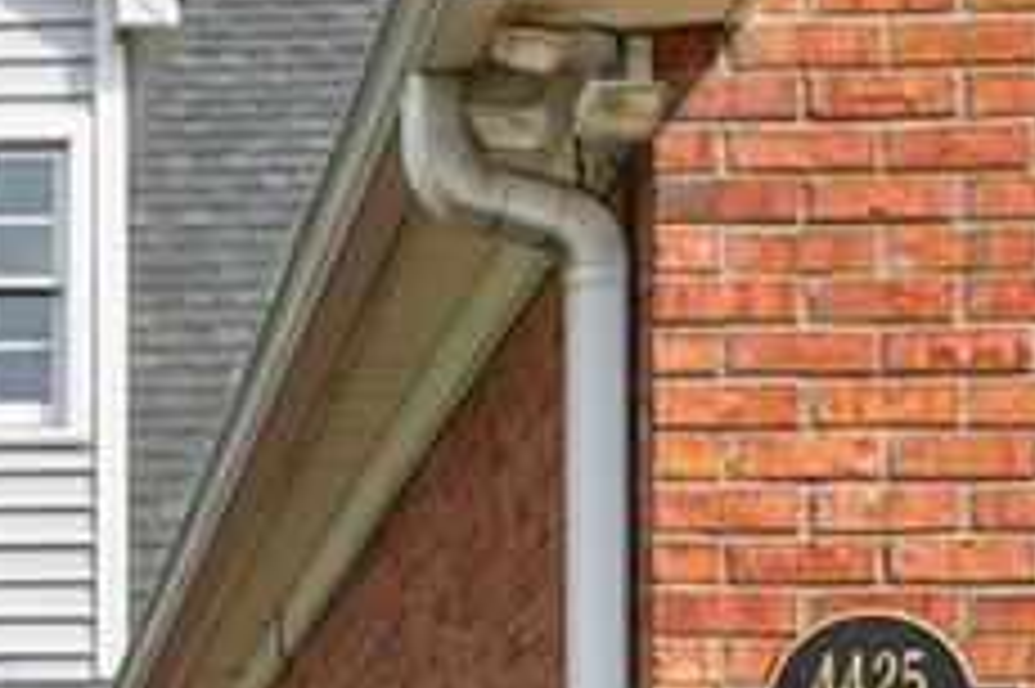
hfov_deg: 15.1
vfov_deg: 10.0
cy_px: 1252
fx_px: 3706
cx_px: -320
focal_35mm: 129
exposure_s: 1/320
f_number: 8
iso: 160
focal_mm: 29
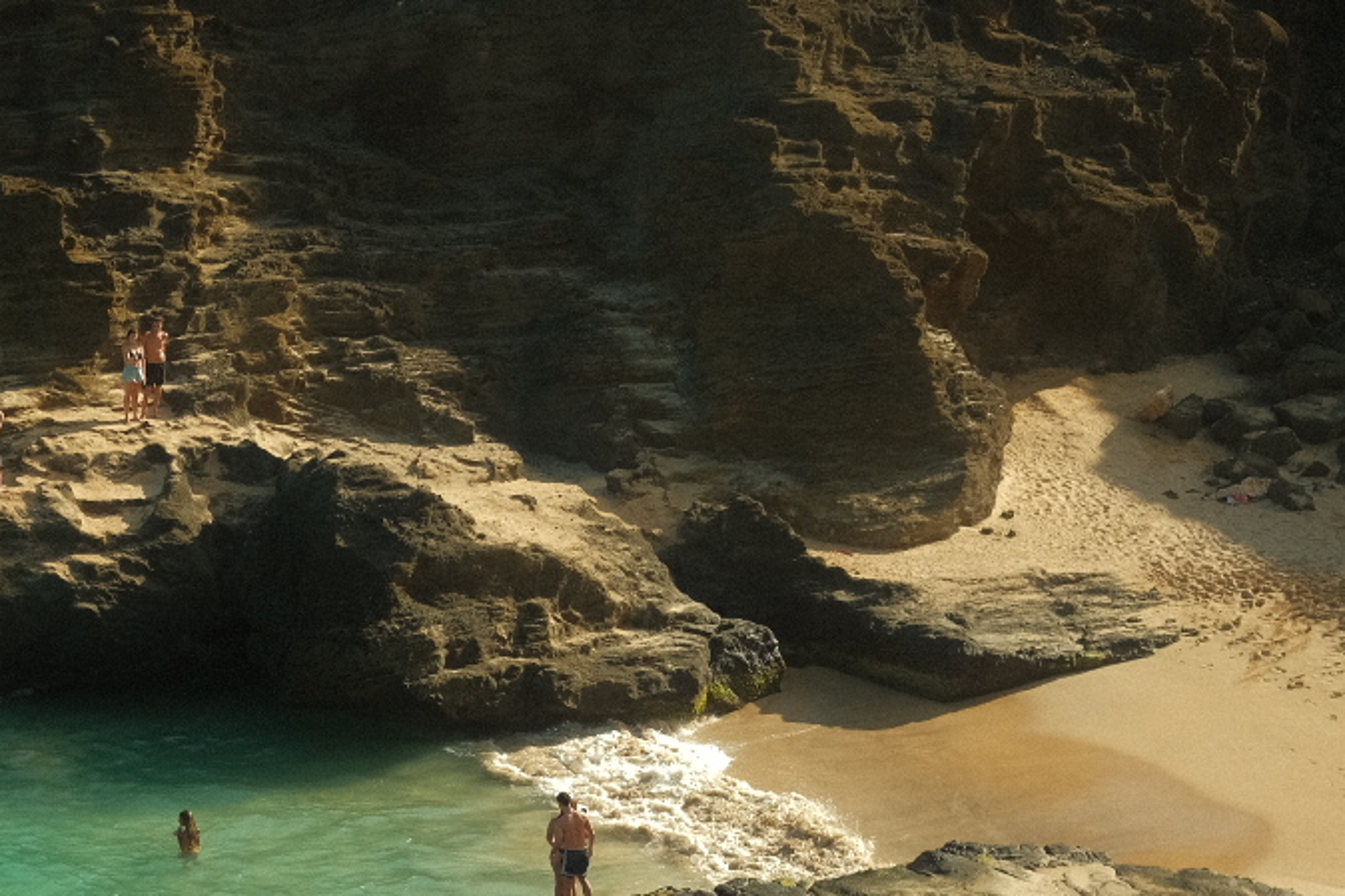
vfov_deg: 12.5
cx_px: -92
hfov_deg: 18.3
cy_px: 962
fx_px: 4034
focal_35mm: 108
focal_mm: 27
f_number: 4
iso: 100
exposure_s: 1/800
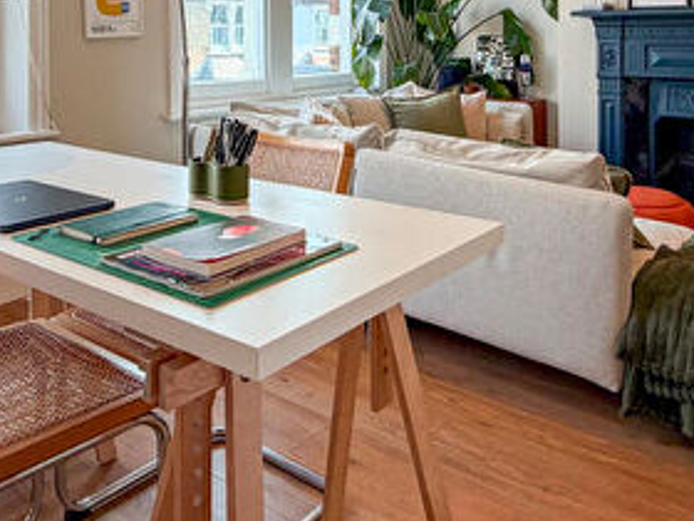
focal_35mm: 35
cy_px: 26
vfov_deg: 37.3
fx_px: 702
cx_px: 320
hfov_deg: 52.6
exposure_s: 1/100
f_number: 2.2
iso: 50
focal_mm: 2.22
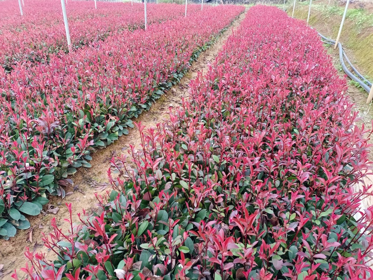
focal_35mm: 25
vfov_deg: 54.9
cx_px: 186
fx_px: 269
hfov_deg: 69.4
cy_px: 140
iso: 519
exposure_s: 1/50
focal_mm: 4.71
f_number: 1.79
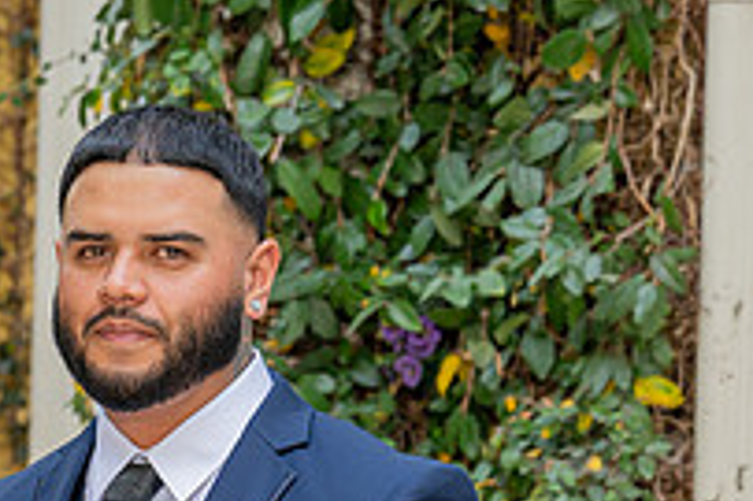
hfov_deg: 9.1
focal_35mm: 224
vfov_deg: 6.1
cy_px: 628
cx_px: -82
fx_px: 4681
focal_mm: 70
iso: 200
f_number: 5
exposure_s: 1/200
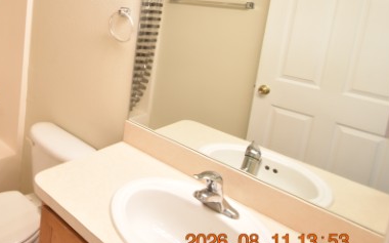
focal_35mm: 29
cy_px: 33
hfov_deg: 57.1
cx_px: 50
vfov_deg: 40.4
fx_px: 307
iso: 800
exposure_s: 1/30
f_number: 3.5
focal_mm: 10
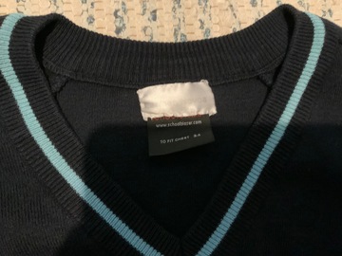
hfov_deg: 61.7
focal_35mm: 29
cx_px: 171
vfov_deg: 48.2
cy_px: 128
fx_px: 287
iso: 640
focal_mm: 3
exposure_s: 1/24
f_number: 1.8
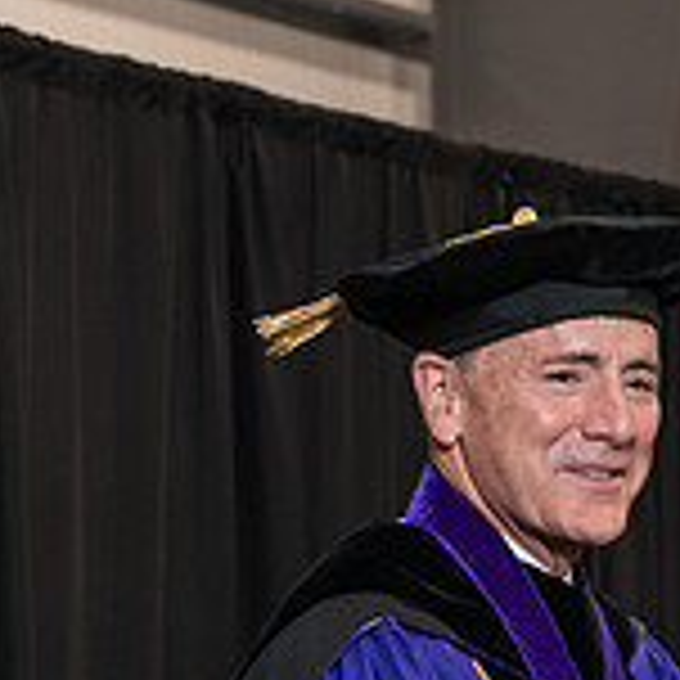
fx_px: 4489
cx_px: 775
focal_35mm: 202
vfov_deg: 8.6
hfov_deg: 8.6
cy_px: 741
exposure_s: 1/125
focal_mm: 62
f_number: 5
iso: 2000
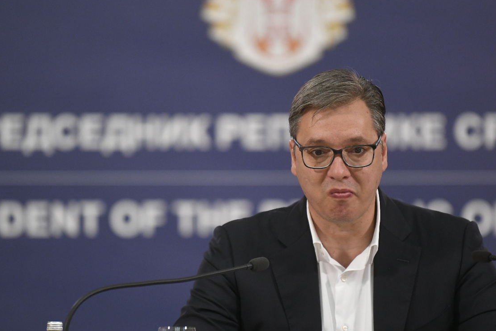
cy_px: 190
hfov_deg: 7.0
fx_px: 4036
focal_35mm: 293
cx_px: 233
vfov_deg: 4.7
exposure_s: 1/250
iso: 2500
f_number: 2.8
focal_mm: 200
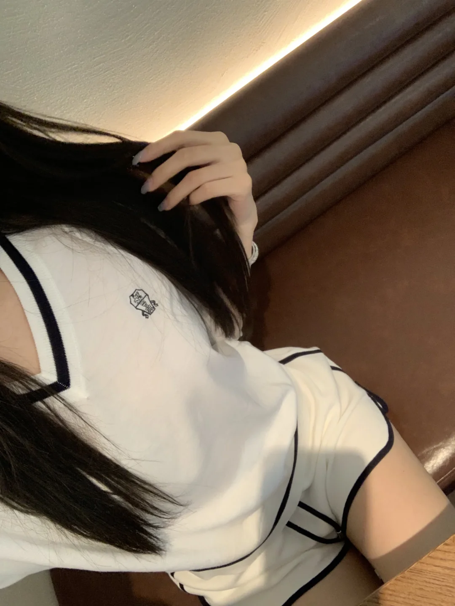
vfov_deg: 56.8
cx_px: 228
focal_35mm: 32
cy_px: 303
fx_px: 561
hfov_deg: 44.2
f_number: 2.2
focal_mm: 2.87
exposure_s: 1/40
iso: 320
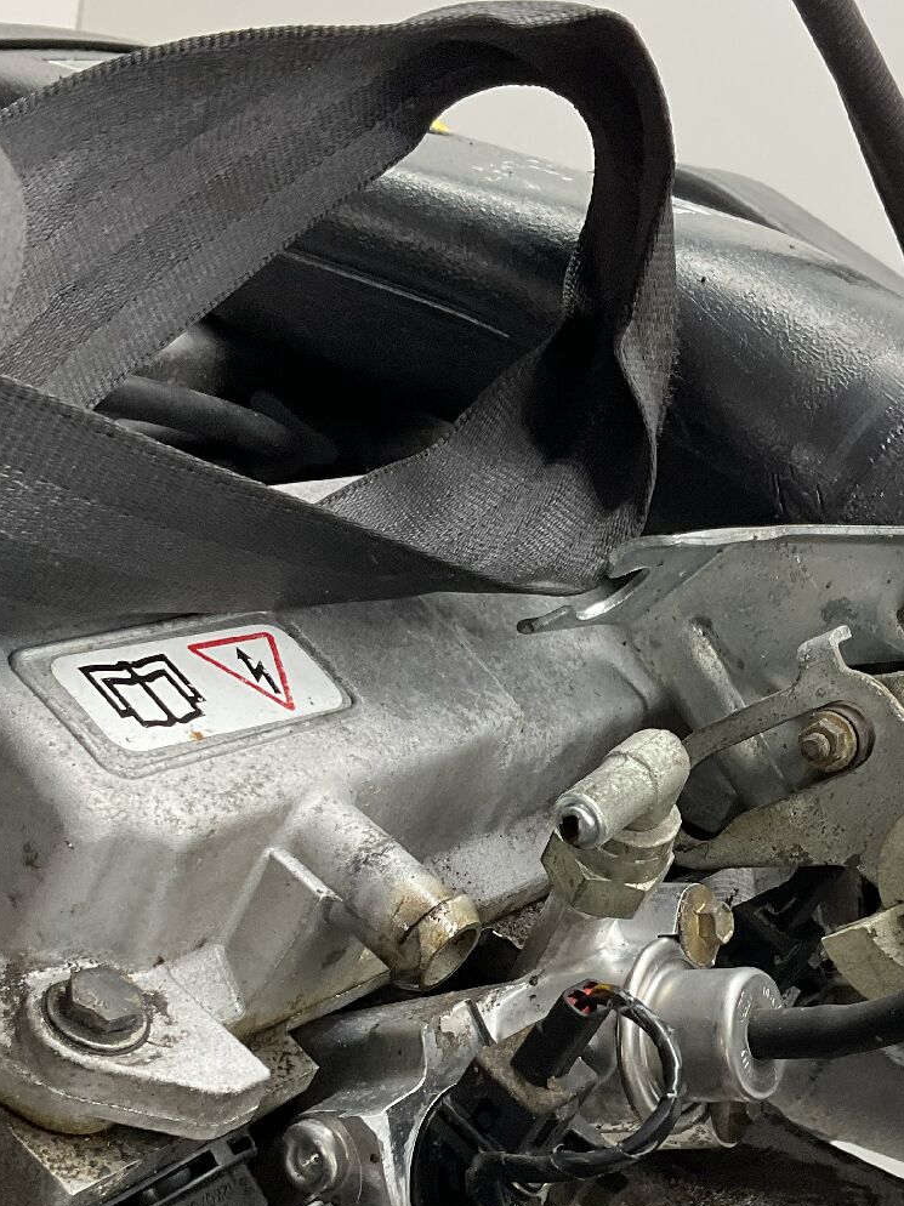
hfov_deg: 25.9
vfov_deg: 33.9
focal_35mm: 56
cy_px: 852
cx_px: 633
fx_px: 1951
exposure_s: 1/100
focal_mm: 3
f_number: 1.8
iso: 64
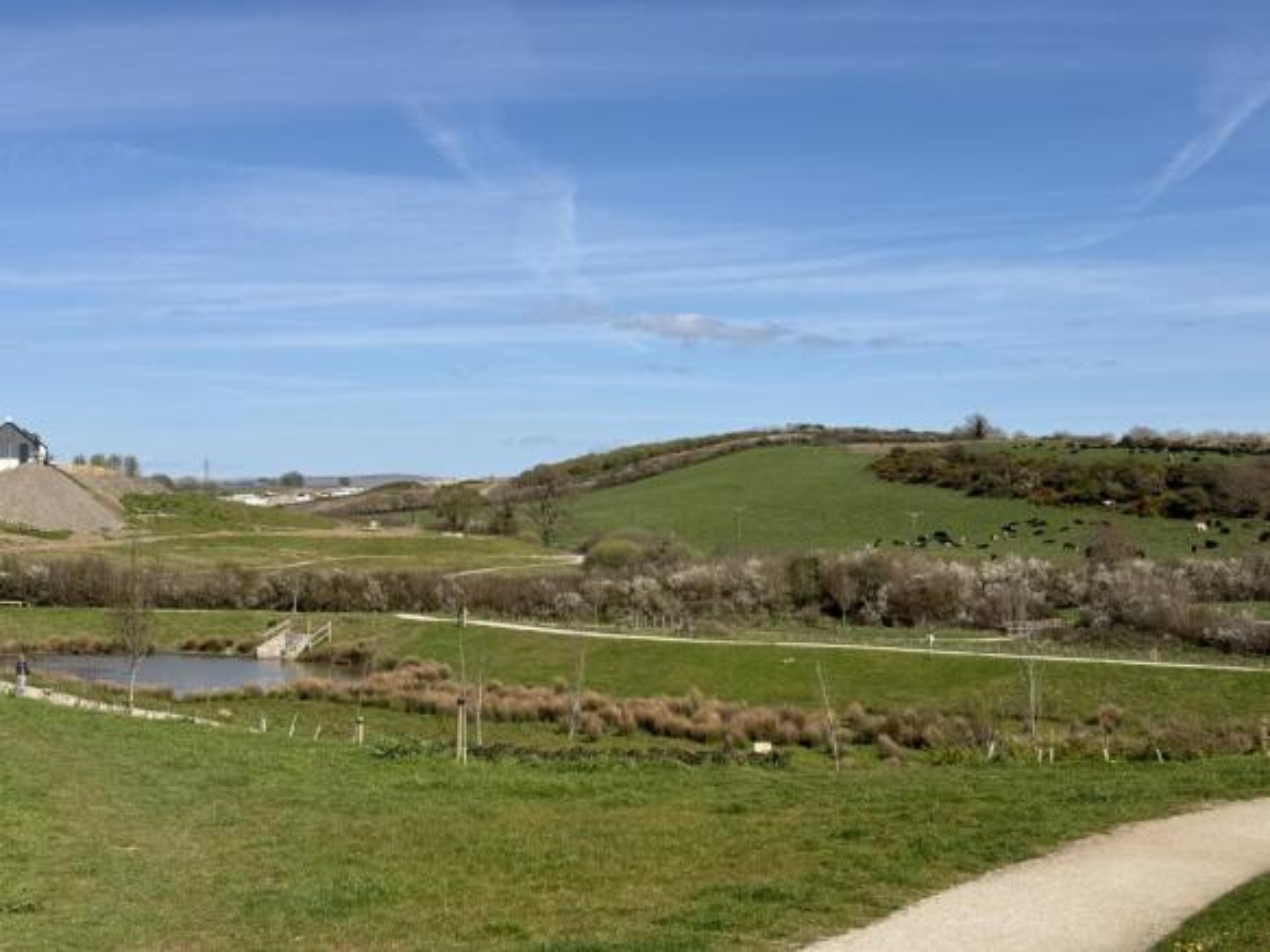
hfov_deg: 39.7
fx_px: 1761
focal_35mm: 48
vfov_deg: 30.3
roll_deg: -0.3
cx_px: 635
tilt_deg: +1.3
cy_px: 476
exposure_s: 1/7874
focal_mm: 6.76
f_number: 1.78
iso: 64
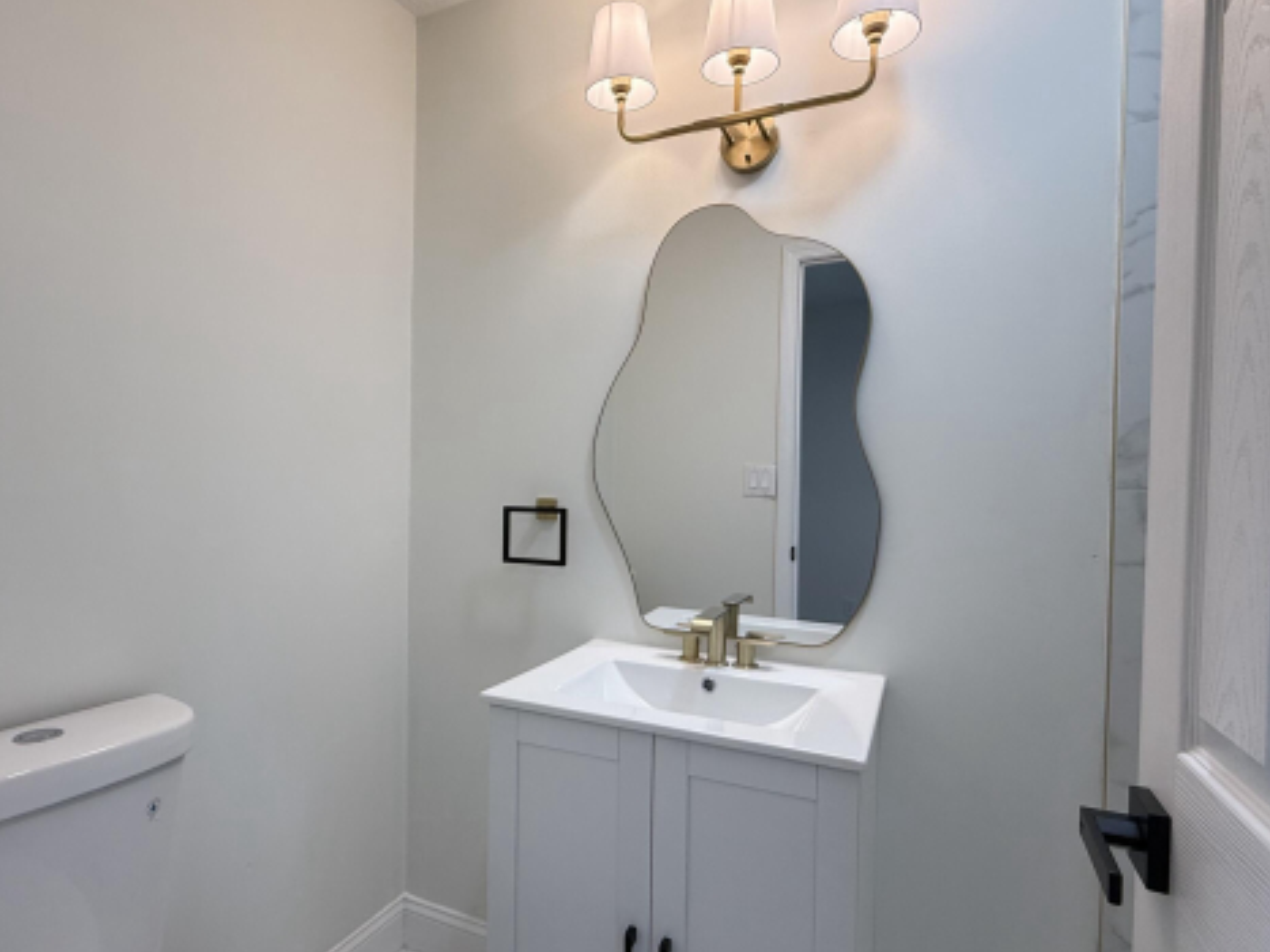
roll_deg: -0.7
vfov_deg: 65.9
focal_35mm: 20
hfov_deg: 81.5
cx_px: 564
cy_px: 492
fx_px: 734
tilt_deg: -1.3
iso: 100
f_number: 2.2
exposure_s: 1/120
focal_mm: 2.22
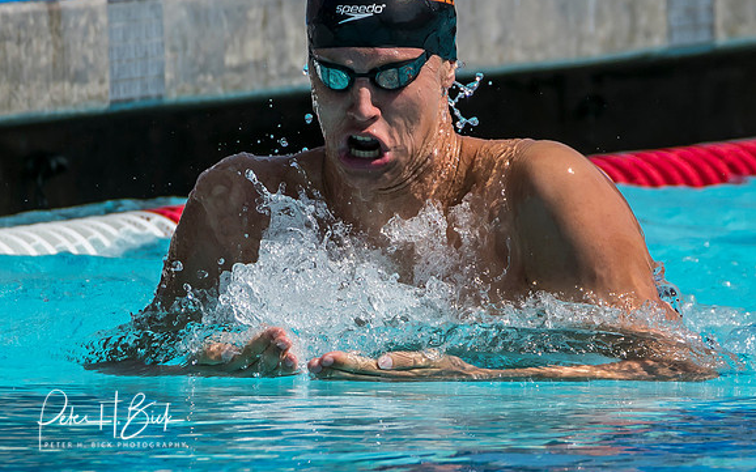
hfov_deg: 1.8
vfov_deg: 1.1
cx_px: 349
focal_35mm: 1184
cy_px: 235
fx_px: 24390
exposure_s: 1/1600
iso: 250
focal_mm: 280
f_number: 6.3
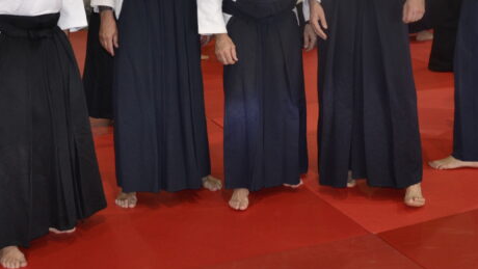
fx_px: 799
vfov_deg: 18.1
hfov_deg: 33.3
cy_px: -61
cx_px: 232
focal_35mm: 63
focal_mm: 18
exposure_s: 1/100
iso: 400
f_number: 4
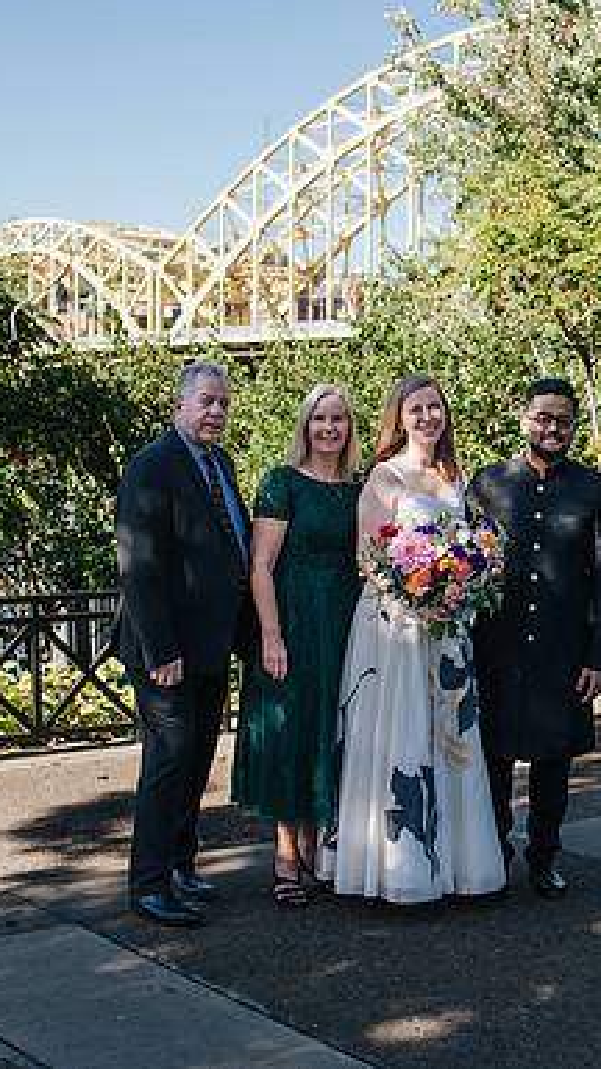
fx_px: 1757
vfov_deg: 33.8
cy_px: 541
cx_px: 520
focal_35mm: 62
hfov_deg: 19.1
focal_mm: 35
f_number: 3.2
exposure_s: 1/640
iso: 110
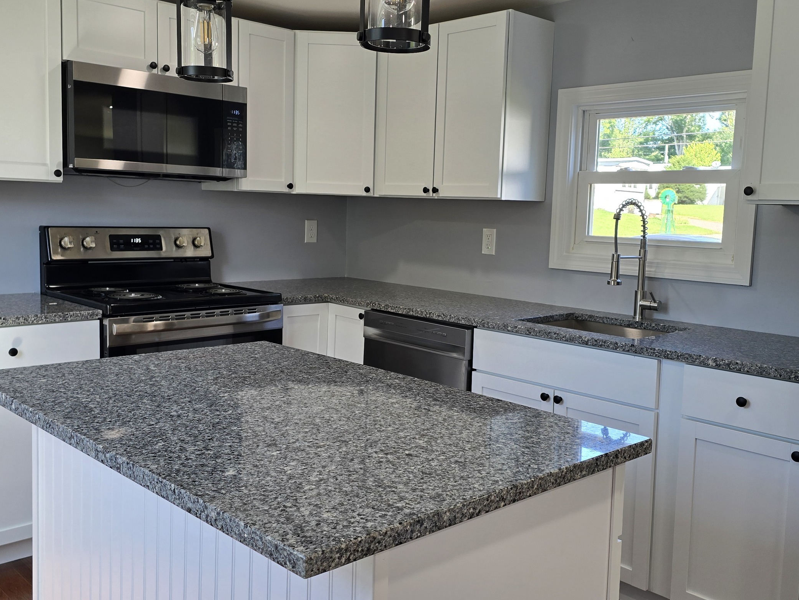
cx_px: 415
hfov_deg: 53.9
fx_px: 785
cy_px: 274
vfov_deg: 41.8
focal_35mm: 34
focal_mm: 6.3
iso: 50
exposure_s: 1/120
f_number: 1.7
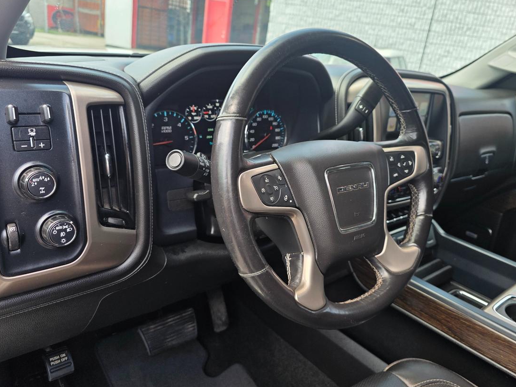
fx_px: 403
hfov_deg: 65.3
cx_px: 270
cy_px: 192
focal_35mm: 27
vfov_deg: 51.4
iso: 32
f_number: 1.7
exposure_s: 1/180
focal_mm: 6.3
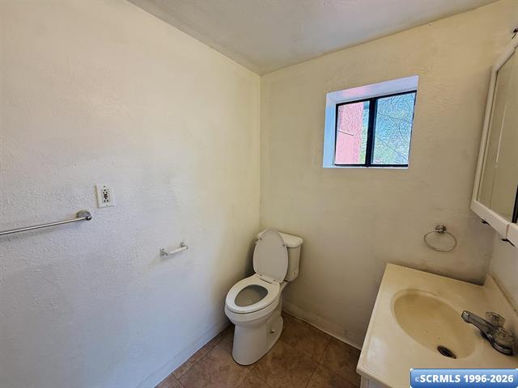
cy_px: 194
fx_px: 209
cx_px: 259
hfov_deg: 102.1
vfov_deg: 85.7
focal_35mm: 14
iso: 125
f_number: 2.2
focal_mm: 2.22
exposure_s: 1/120
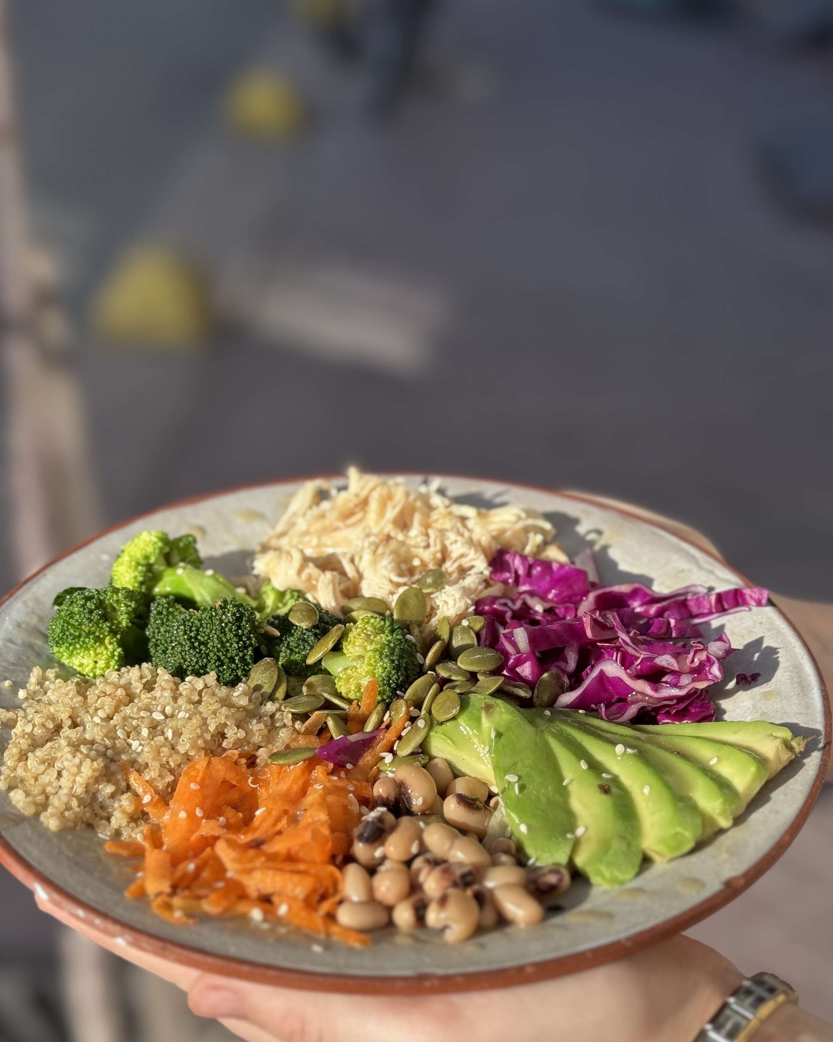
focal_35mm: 62
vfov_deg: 30.4
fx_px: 1911
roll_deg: -1.3
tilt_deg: -23.6
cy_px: 601
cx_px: 365
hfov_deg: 24.6
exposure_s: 1/4049
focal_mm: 6.76
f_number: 1.78
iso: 64
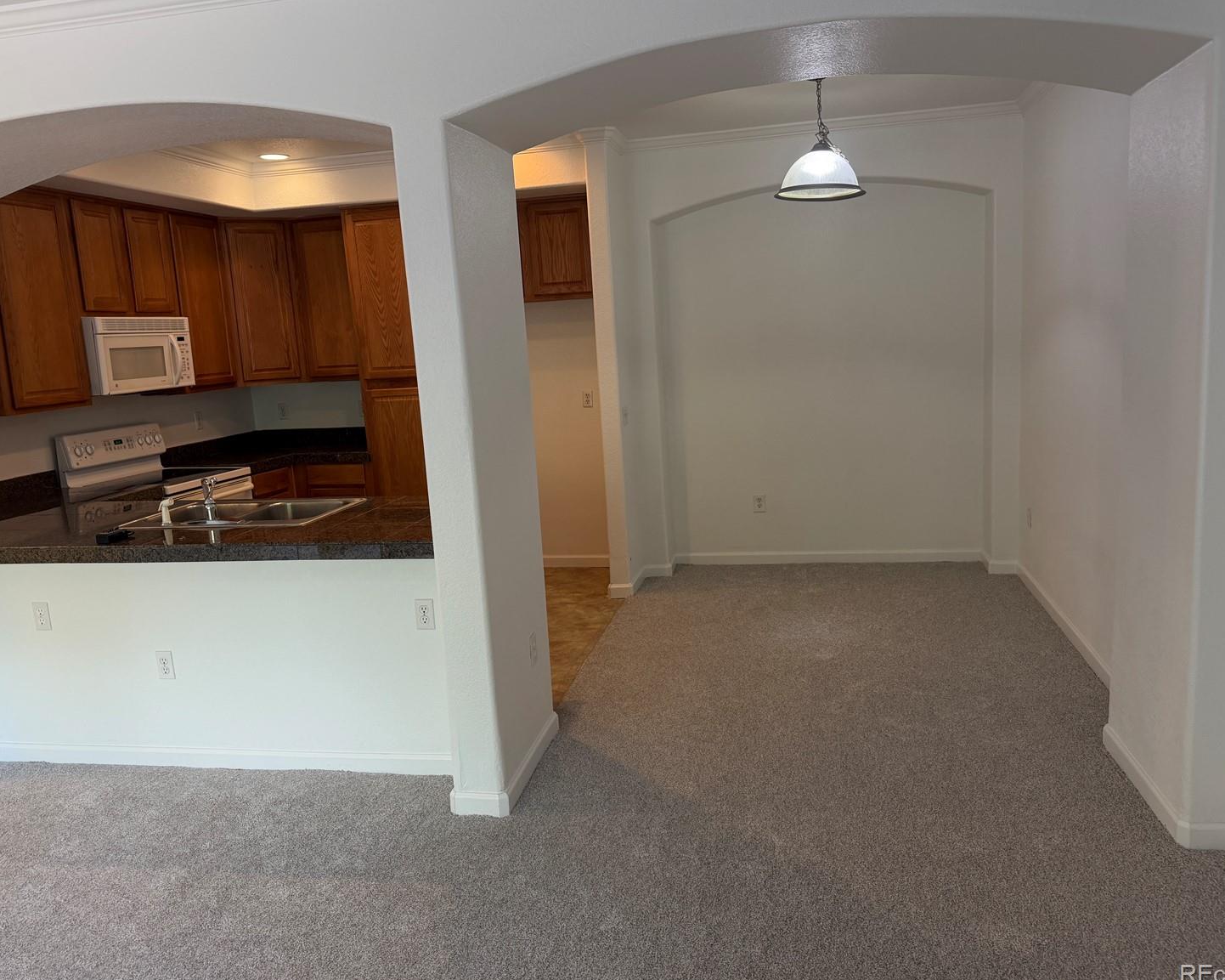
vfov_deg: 54.9
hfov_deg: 66.0
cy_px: 482
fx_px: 942
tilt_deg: -9.4
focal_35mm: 26
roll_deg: +3.7
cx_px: 638
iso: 200
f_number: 1.78
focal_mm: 6.76
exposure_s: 1/120
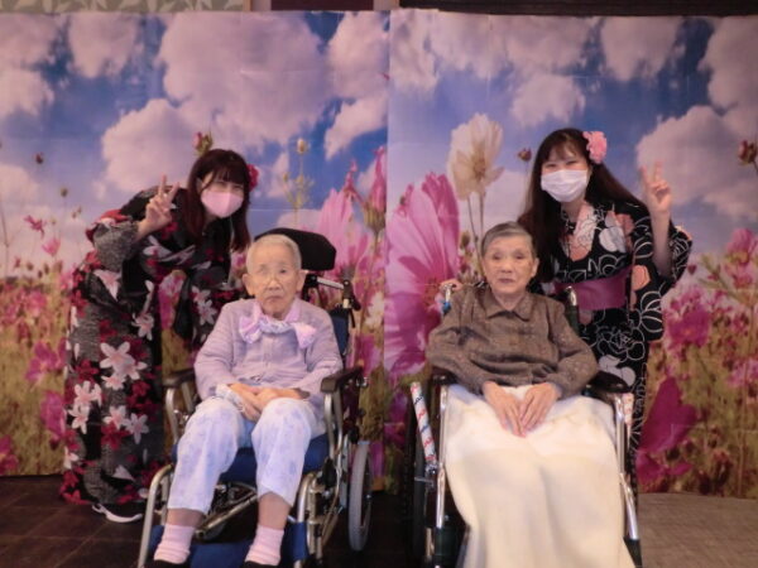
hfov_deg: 67.3
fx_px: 569
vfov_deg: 53.1
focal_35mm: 26
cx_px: 379
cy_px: 284
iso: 400
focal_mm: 4.7
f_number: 2.8
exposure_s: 1/60
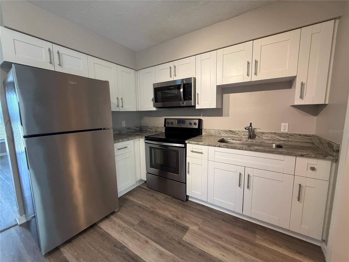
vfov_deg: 85.7
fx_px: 141
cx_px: 174
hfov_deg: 102.1
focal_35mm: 14
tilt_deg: -7.1
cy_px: 131
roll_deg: +1.5
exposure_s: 1/120
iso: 320
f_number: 2.2
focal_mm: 2.22
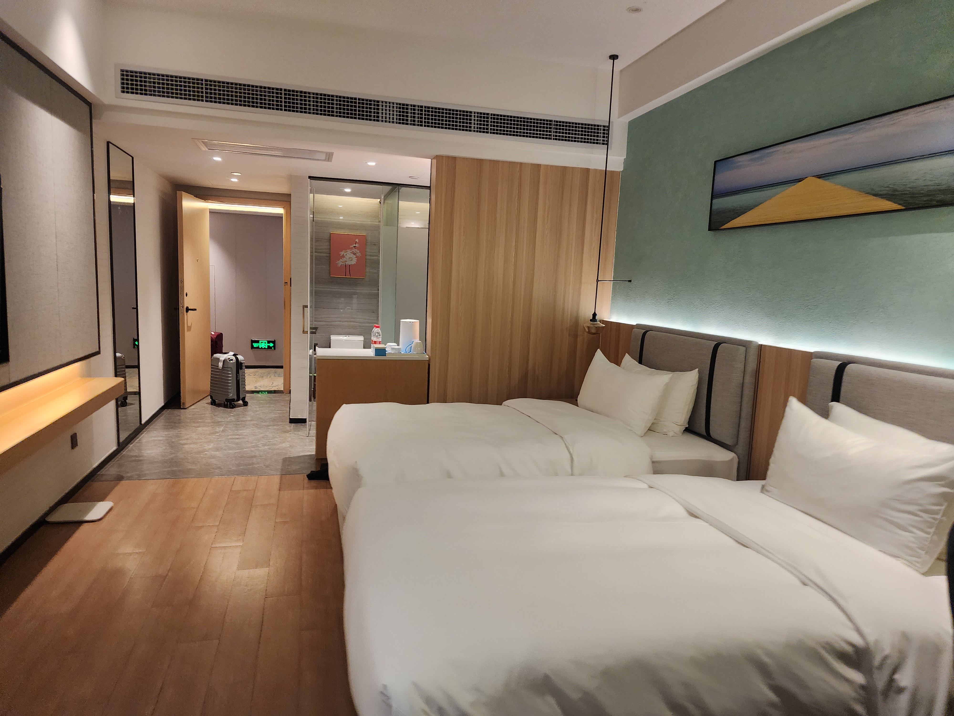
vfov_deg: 58.9
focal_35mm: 23
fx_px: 634
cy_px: 358
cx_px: 477
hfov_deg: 73.9
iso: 500
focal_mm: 6.4
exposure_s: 1/100
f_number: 1.8
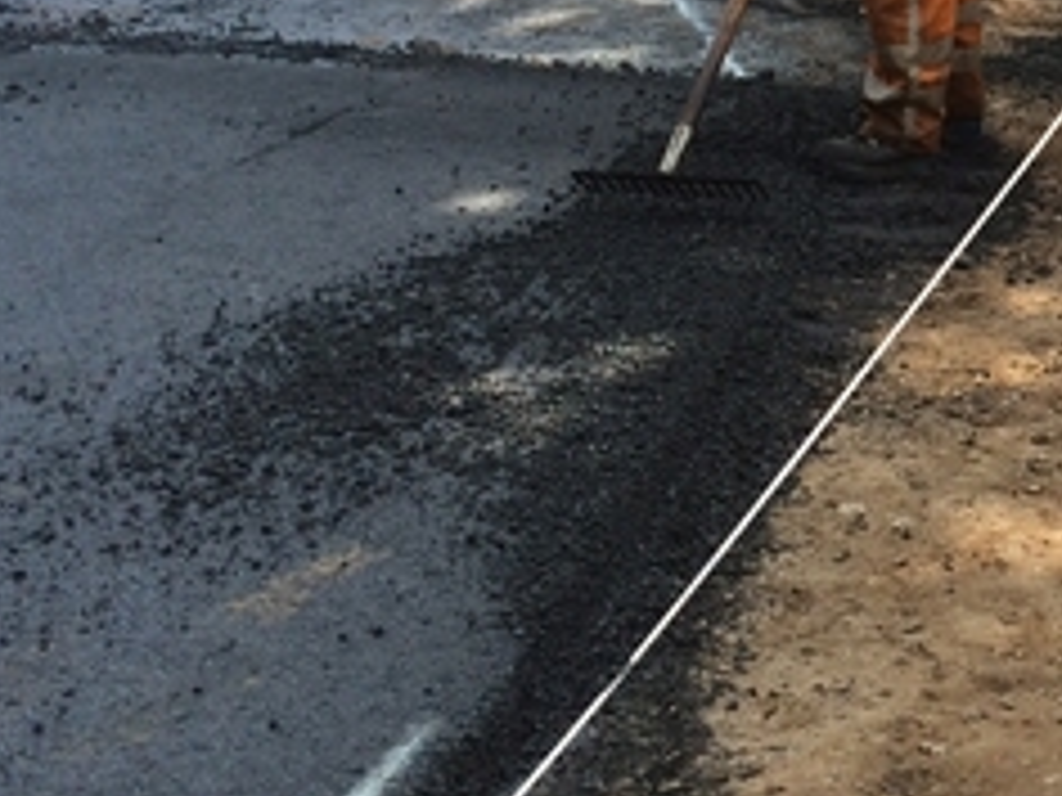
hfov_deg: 18.8
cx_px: 1372
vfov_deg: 14.9
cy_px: -63
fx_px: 2976
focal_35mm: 97
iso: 32
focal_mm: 4.12
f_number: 2.2
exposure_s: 1/406
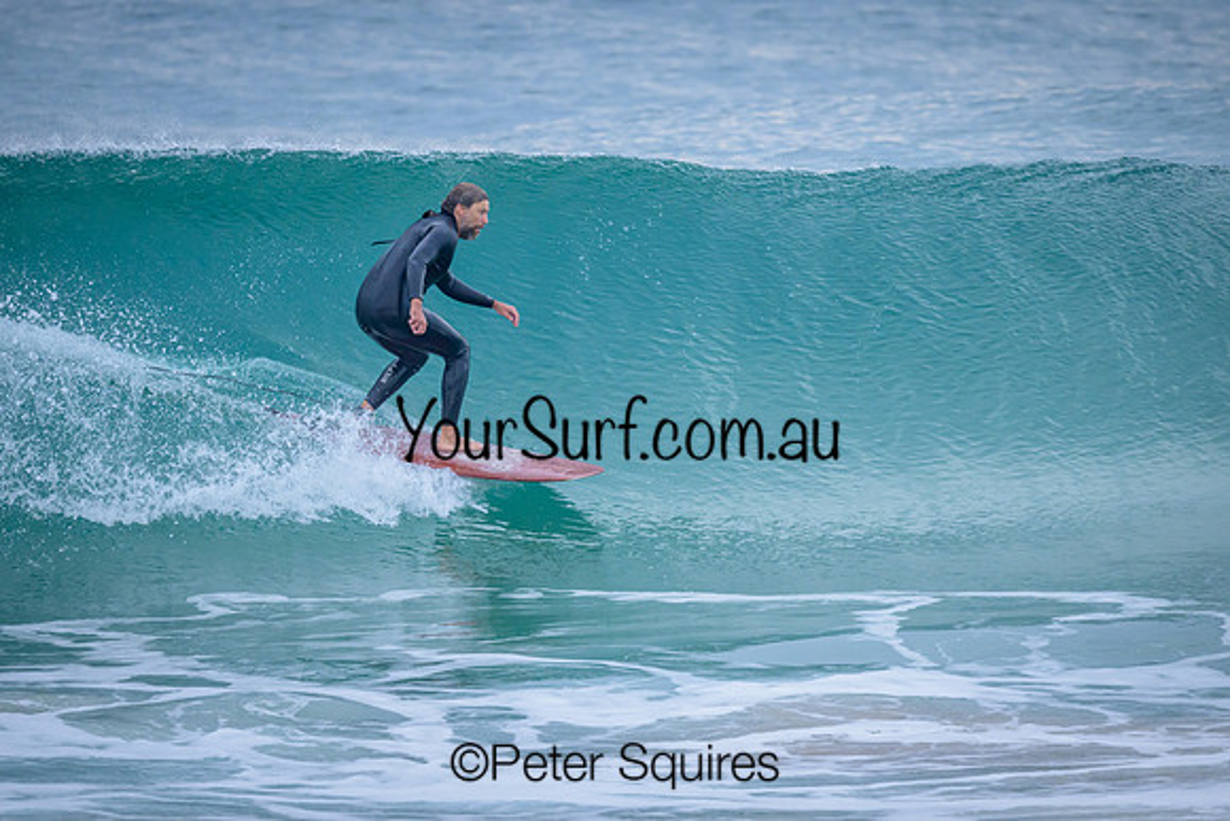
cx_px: 585
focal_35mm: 914
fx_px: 31224
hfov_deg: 2.3
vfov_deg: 1.5
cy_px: 353
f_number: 6.3
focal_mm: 800
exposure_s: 1/2000
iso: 2200
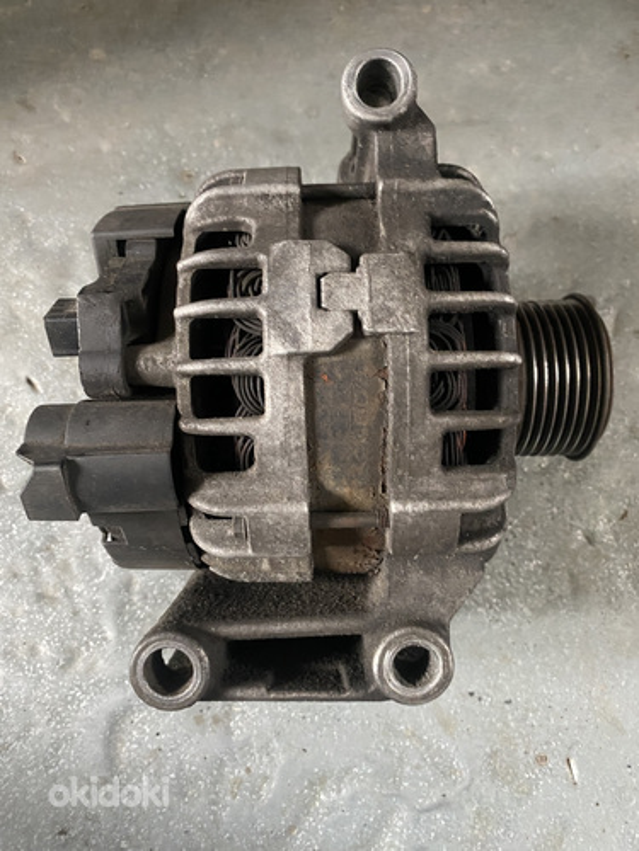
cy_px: 426
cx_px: 320
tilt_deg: -75.9
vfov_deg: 67.3
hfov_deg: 53.1
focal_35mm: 26
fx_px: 640
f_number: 1.8
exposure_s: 1/42
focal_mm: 4.25
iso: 500
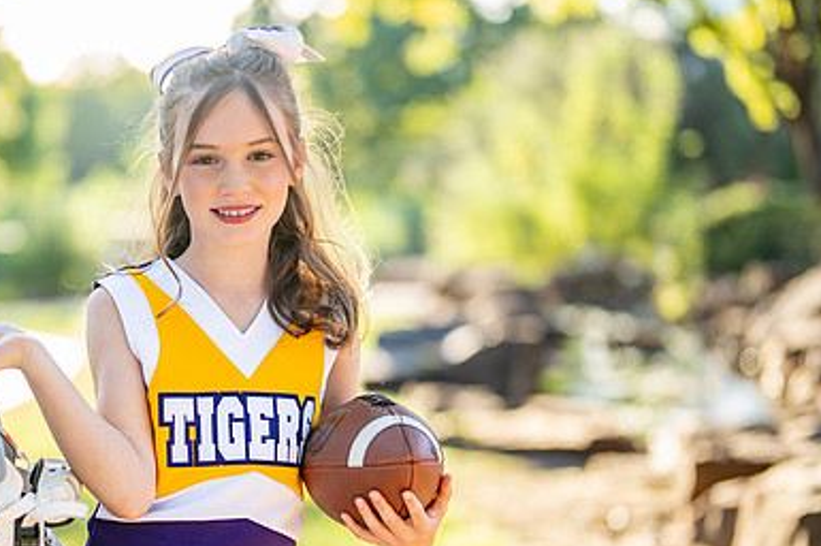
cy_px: 370
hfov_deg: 22.7
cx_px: 241
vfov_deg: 15.3
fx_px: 2028
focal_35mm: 89
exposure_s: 1/1250
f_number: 1.2
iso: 250
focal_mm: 50
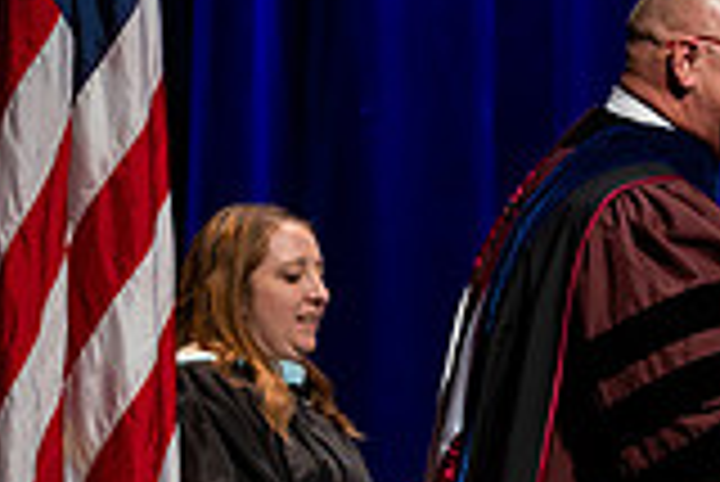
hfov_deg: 8.0
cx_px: 1017
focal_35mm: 253
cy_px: 691
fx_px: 5064
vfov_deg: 5.4
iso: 640
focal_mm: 70
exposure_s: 1/250
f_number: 2.8
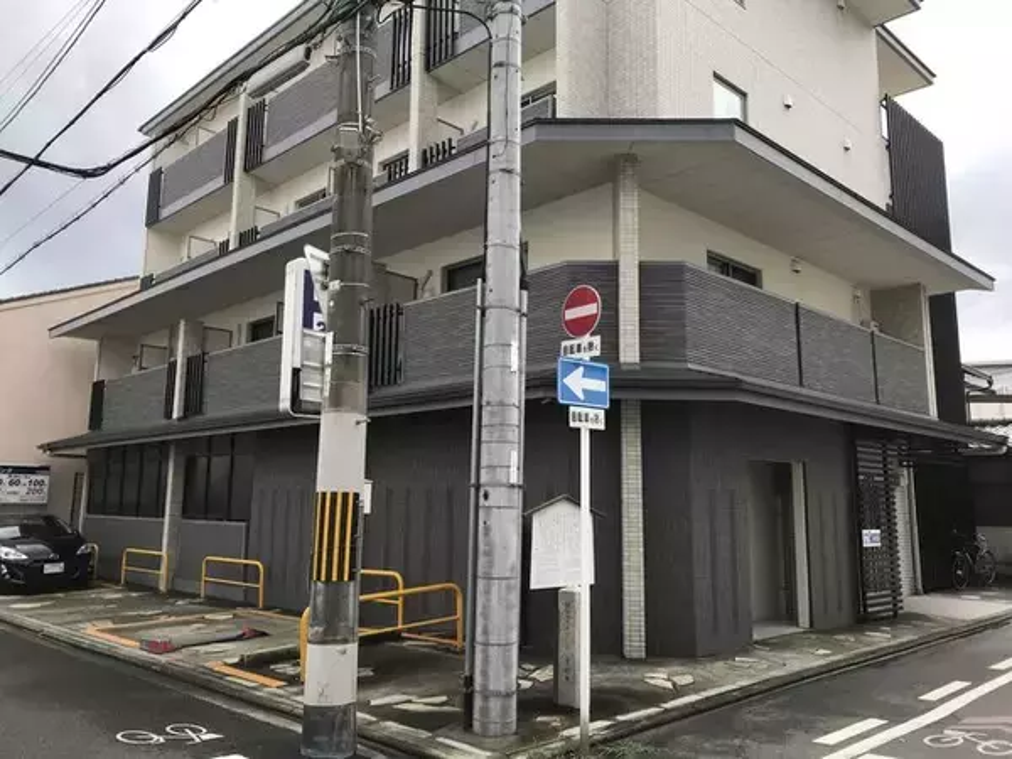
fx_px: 819
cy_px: 380
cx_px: 506
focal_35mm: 28
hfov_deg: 63.4
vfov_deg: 49.7
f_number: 1.8
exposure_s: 1/618
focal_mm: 3.99
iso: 20
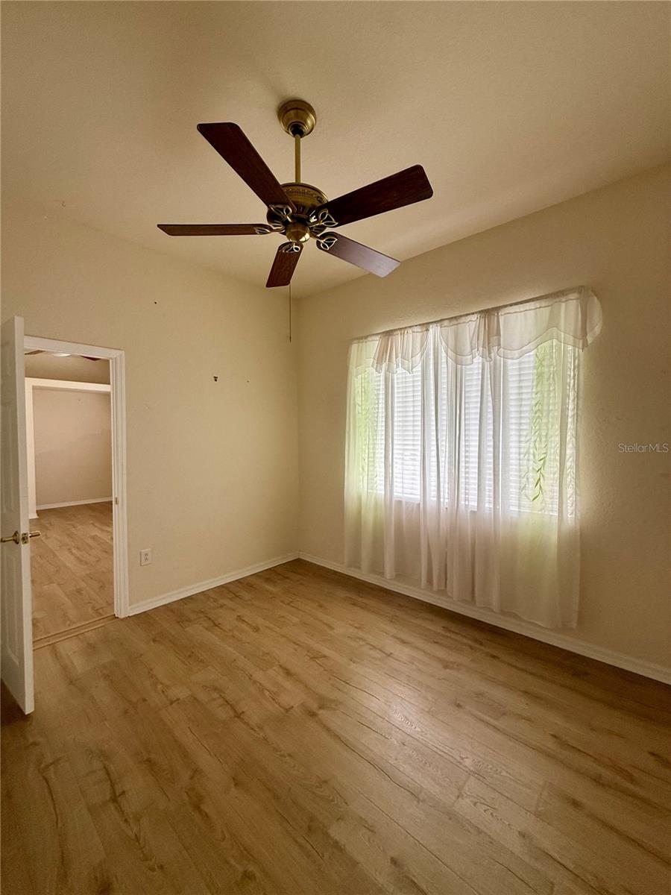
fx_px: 362
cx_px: 336
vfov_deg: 102.1
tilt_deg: -1.5
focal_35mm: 14
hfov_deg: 85.7
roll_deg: +0.1
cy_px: 448
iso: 100
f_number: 2.2
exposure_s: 1/99
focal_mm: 2.22
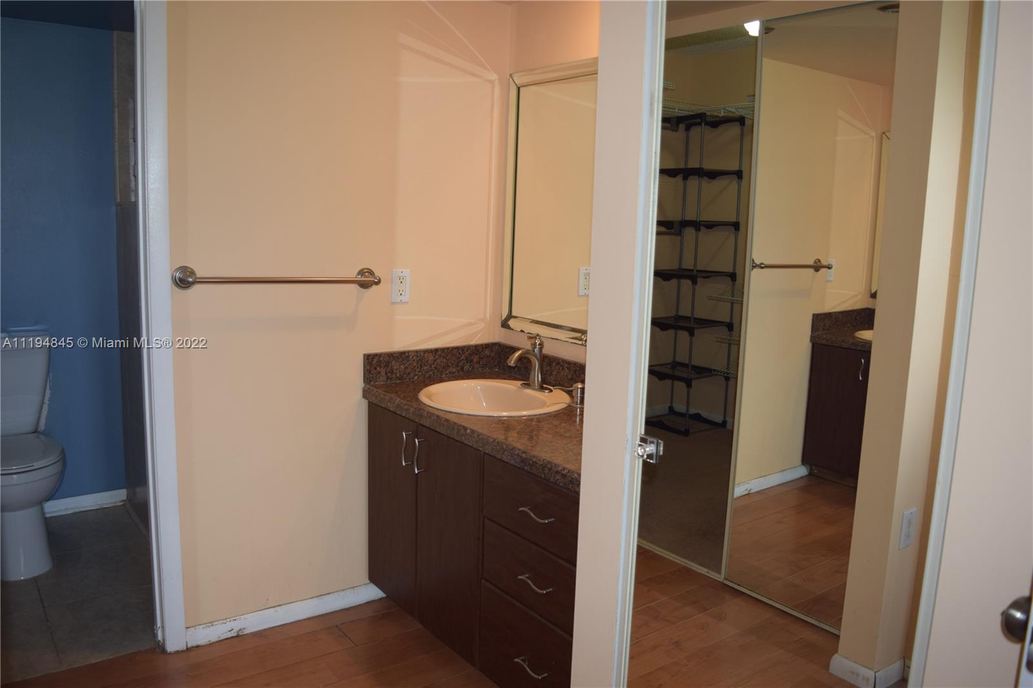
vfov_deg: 47.9
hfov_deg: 67.4
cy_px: 344
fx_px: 775
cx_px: 516
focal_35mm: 27
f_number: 3.5
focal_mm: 18
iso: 400
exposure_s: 1/50
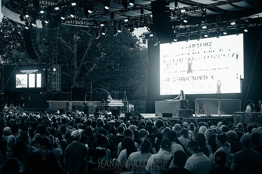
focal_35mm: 63
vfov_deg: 21.7
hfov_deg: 32.1
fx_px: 455
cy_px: 87
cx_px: 131
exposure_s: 1/400
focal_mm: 61
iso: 8000
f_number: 4
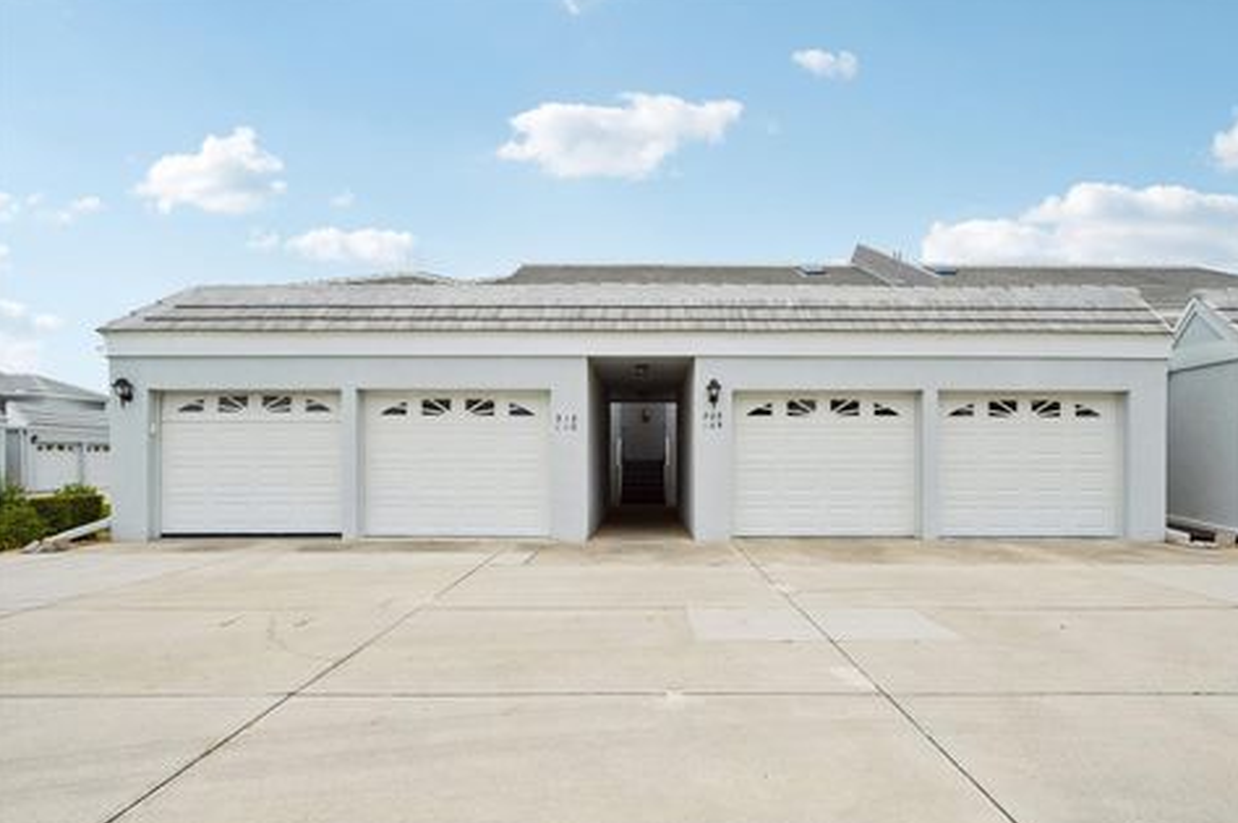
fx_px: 671
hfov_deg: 85.3
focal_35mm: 20
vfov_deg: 63.0
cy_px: 419
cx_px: 648
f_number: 8
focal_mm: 18.5
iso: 400
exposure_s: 1/2500
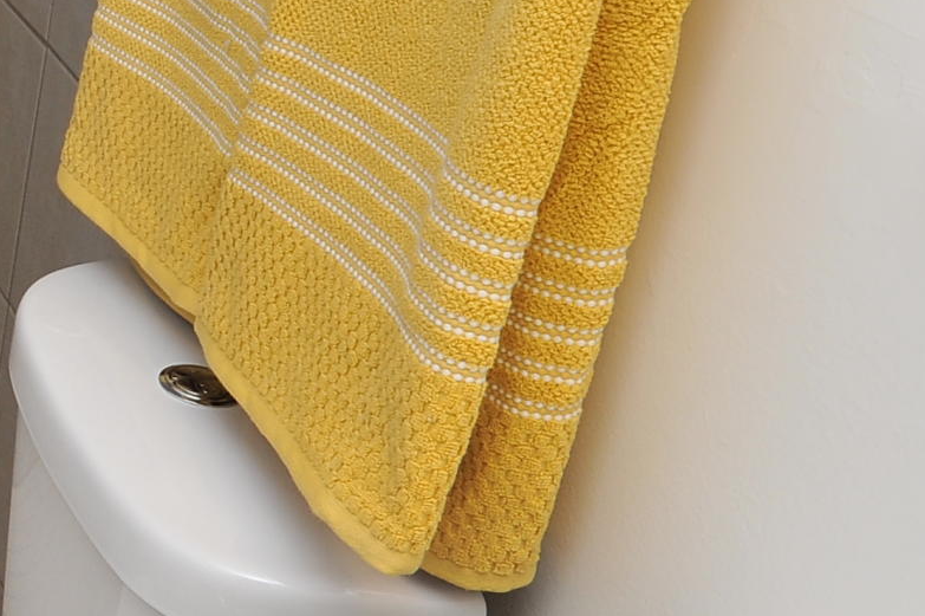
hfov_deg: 23.6
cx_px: -447
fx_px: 1772
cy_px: 200
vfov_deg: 19.6
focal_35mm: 69
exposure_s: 1/50
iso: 500
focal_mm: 18
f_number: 14
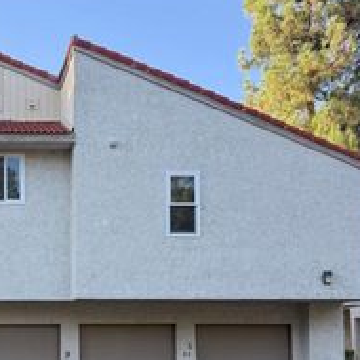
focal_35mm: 56
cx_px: -2
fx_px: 659
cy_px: 300
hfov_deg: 28.6
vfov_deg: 29.7
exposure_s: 1/920
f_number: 1.78
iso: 100
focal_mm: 6.76
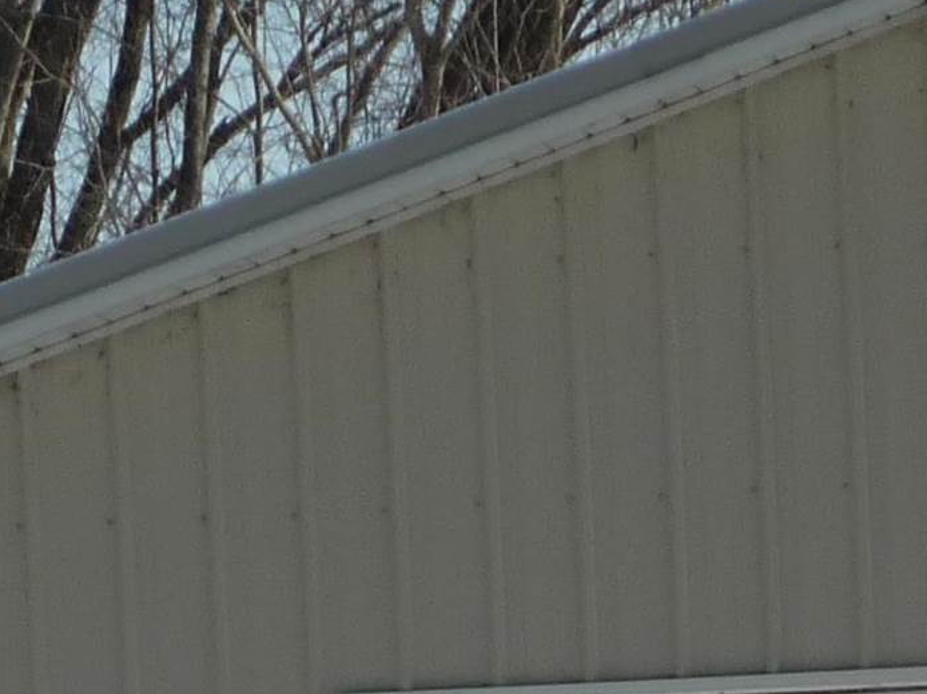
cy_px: 1140
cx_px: 745
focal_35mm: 363
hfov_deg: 5.5
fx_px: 9718
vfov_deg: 4.1
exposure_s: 1/800
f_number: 4.4
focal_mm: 13.6
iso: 100
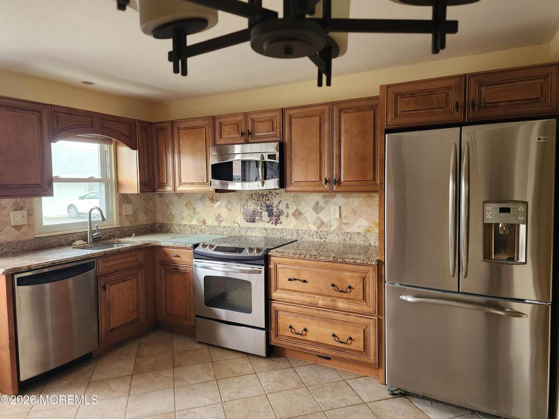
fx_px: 371
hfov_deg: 73.9
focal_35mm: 23
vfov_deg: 58.9
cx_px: 280
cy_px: 210
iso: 400
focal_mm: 6.4
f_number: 1.8
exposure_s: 1/120
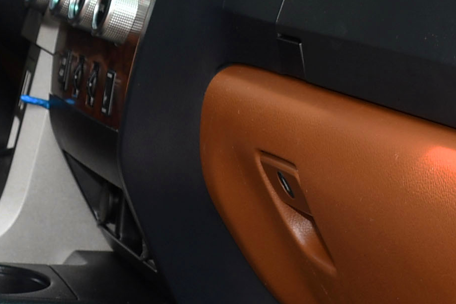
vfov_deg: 8.4
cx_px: 58
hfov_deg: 12.4
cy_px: 185
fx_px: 2077
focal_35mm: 164
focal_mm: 18
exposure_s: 1/100
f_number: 3.5
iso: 100
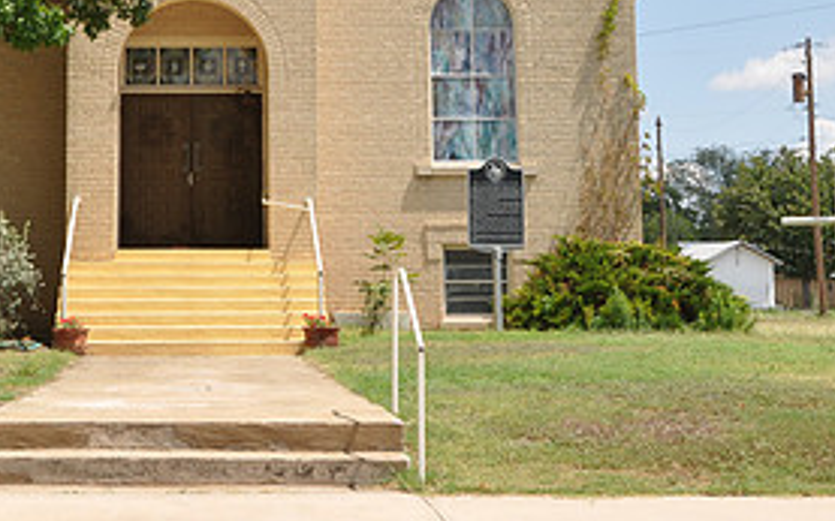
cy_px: -5
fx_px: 1888
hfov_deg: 24.7
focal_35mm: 83
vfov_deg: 15.4
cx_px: 244
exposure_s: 1/200
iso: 200
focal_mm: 26
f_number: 9
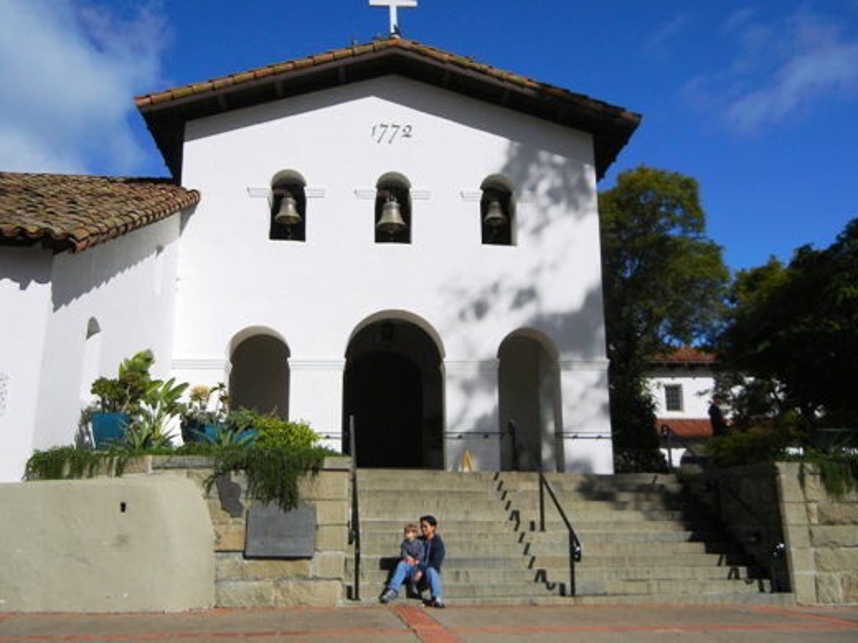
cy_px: 322
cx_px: 429
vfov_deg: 41.8
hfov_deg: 54.0
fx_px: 843
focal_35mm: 34
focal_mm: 6.2
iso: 160
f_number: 7.2
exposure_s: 1/898
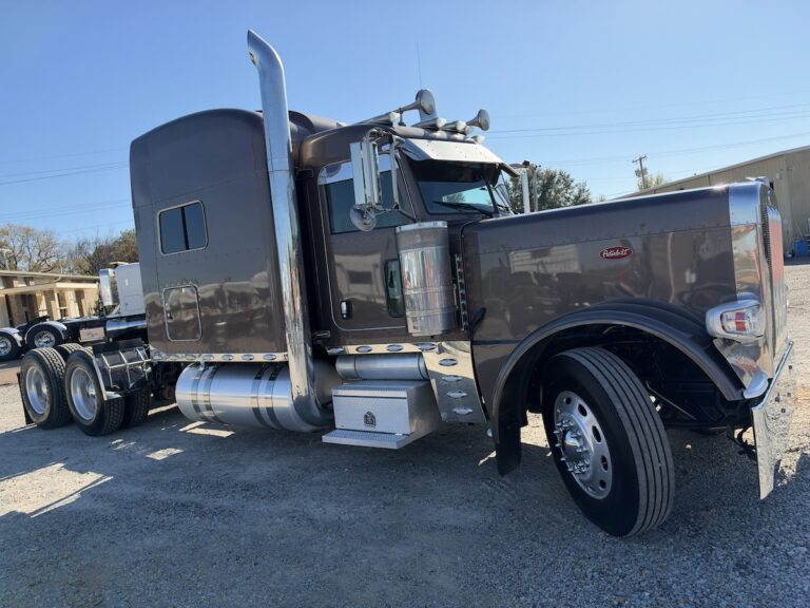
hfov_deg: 71.6
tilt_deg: -2.3
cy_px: 304
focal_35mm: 24
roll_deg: +8.2
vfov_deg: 56.8
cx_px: 405
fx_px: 562
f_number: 1.8
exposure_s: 1/3534
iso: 80
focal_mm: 6.93
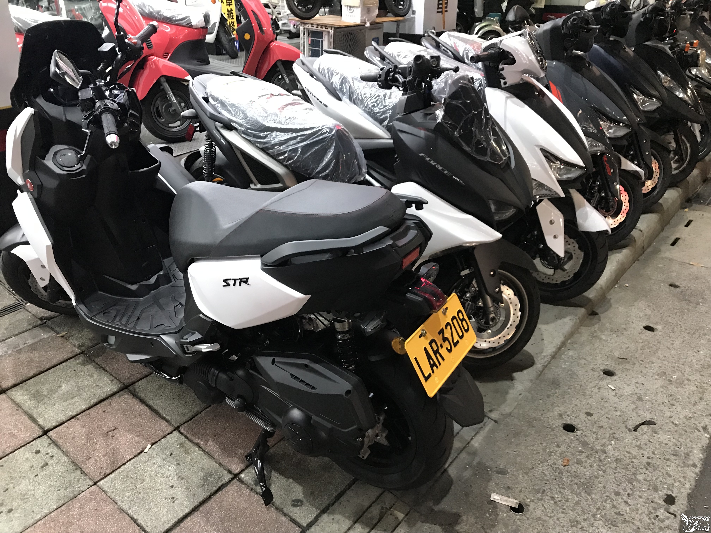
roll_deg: +1.3
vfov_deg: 49.7
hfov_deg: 63.4
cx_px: 356
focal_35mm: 28
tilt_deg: -27.9
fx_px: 575
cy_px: 266
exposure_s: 1/15
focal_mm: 3.99
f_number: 1.8
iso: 80
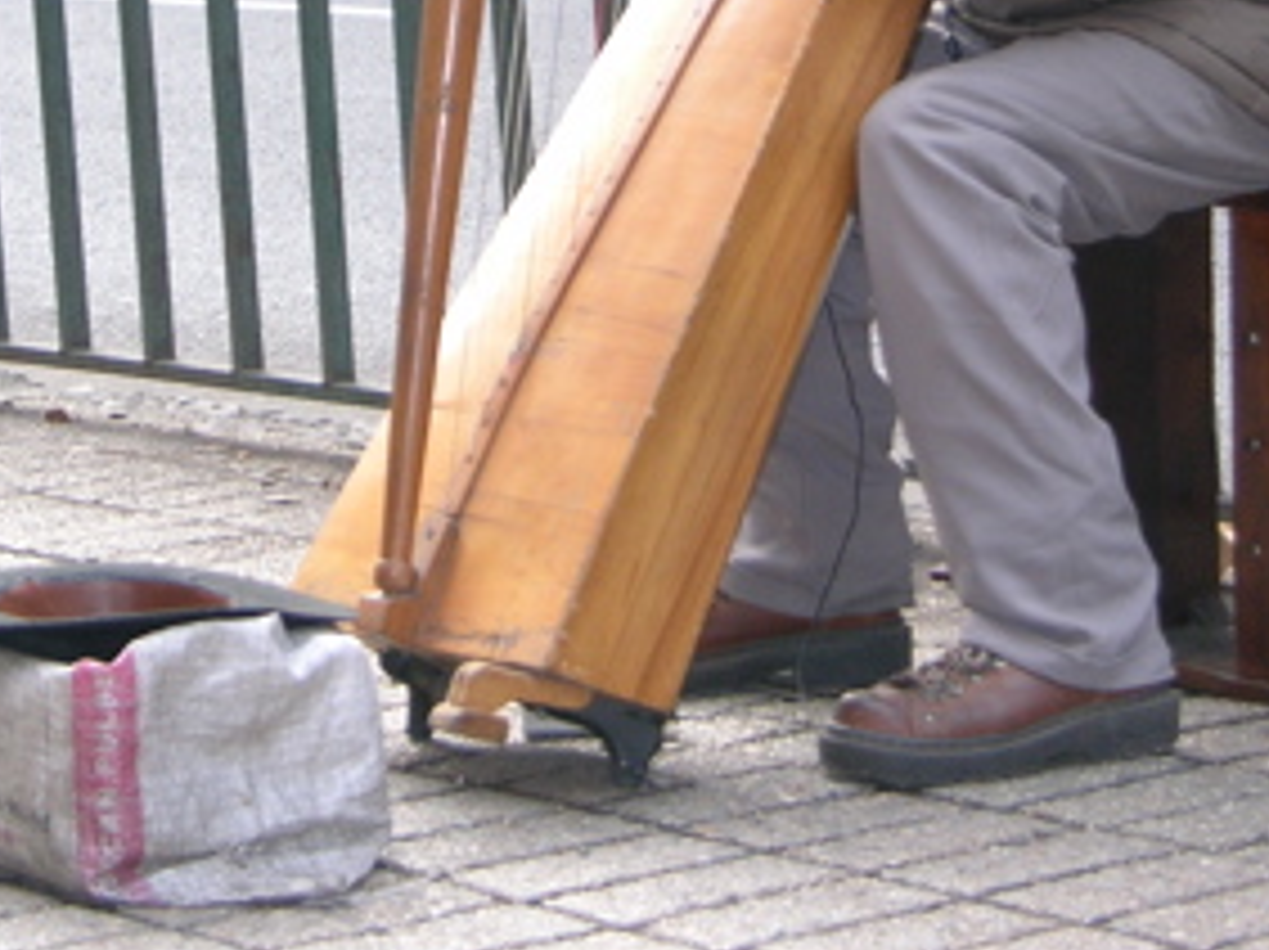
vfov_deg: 9.2
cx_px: 468
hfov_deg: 12.4
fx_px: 5824
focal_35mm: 159
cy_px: -68
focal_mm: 17.8
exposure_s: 1/60.3
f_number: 3.3
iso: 100
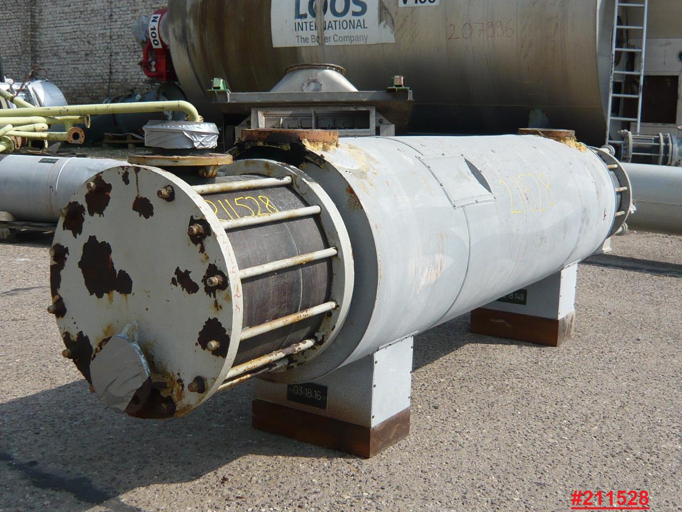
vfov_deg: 34.3
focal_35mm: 42
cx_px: 341
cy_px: 256
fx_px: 827
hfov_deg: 44.8
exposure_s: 1/160
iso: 100
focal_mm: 4.6
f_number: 8
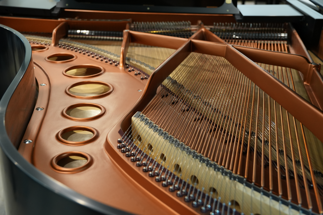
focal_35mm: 45
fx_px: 404
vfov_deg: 29.9
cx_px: 162
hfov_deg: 43.6
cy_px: 108
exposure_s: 1/50
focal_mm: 30
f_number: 2.8
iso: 1250
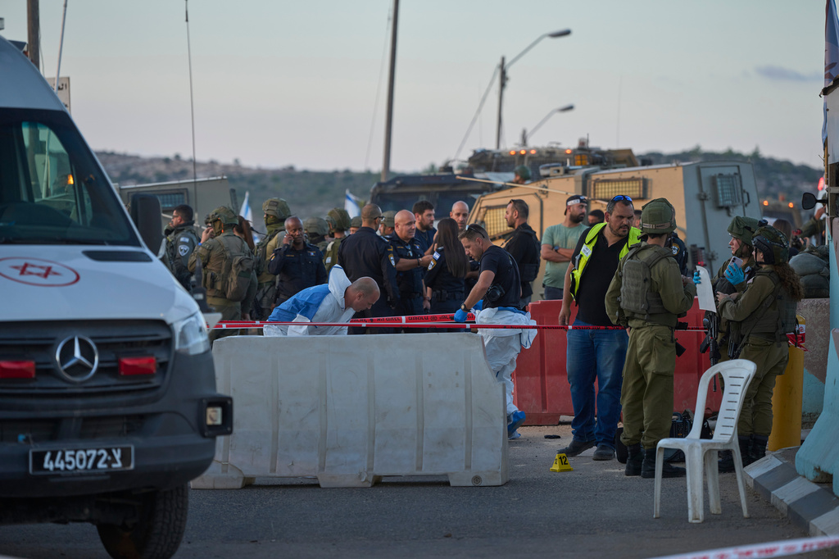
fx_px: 3192
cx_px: 420
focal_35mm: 137
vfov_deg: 10.0
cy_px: 280
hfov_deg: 15.0
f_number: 3.2
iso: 400
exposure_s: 1/400
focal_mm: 137
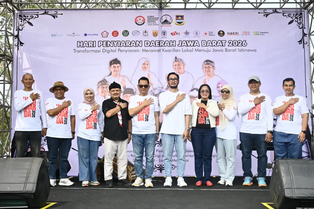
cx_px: 157
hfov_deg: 45.0
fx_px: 379
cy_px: 104
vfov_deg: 30.8
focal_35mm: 44
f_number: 6.3
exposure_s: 1/250
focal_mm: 29
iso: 200
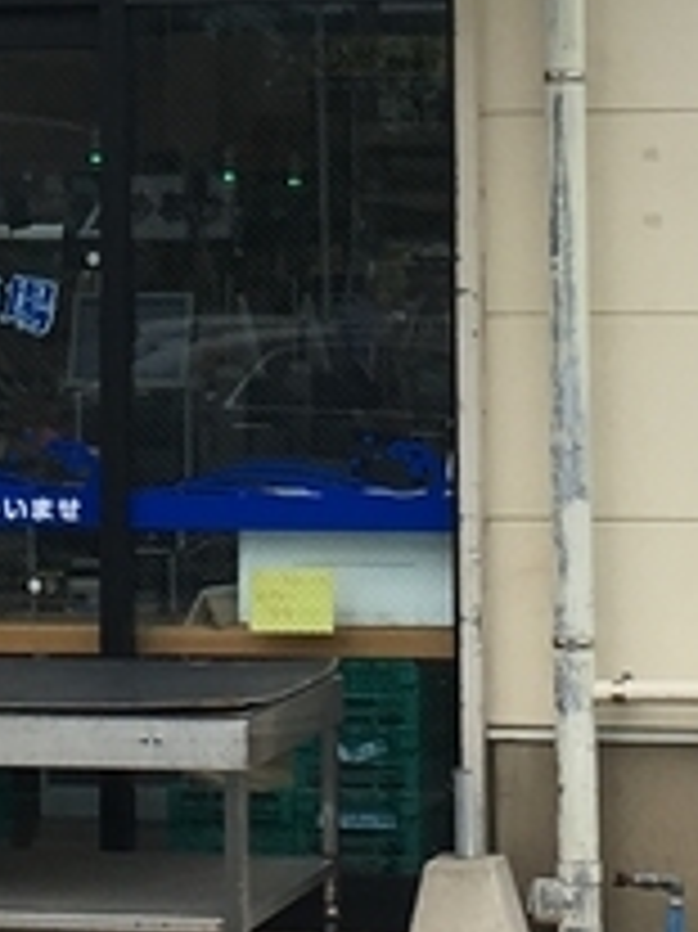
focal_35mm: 168
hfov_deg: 8.8
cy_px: -261
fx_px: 4521
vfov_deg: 11.5
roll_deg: -1.2
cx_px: 225
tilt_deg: +7.9
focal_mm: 4.15
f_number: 2.2
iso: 25
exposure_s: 1/641
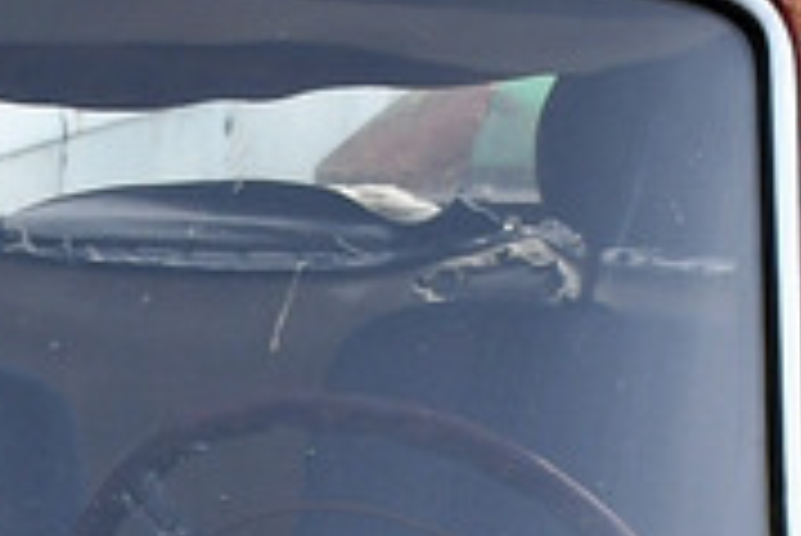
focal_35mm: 285
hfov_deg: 7.0
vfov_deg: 4.8
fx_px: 6346
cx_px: -670
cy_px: 957
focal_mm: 26
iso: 200
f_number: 6.3
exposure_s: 1/800
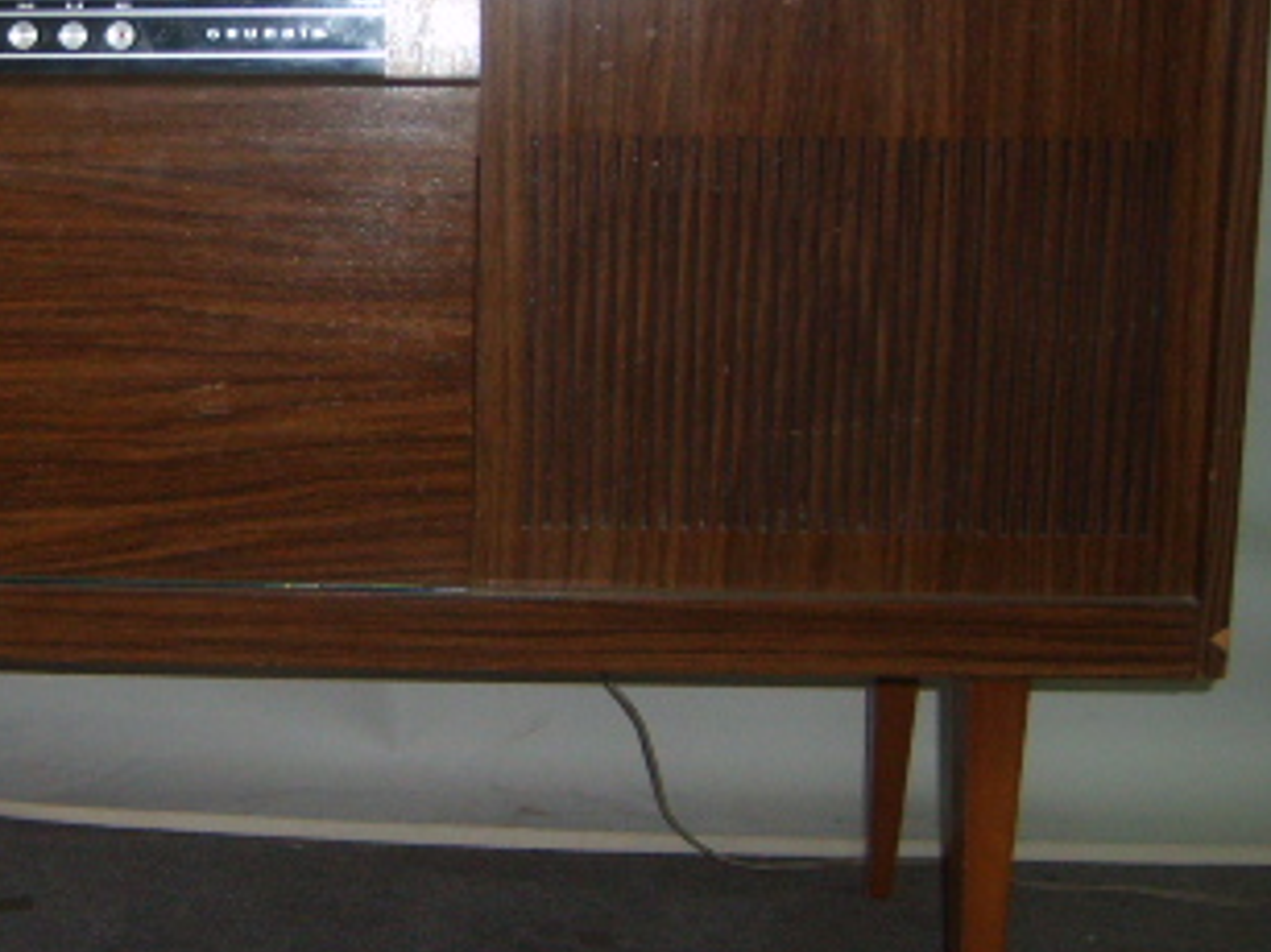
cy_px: 281
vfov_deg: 20.1
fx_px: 2679
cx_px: 79
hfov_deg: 25.7
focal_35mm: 73
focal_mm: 5.8
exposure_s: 1/45
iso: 100
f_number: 2.8
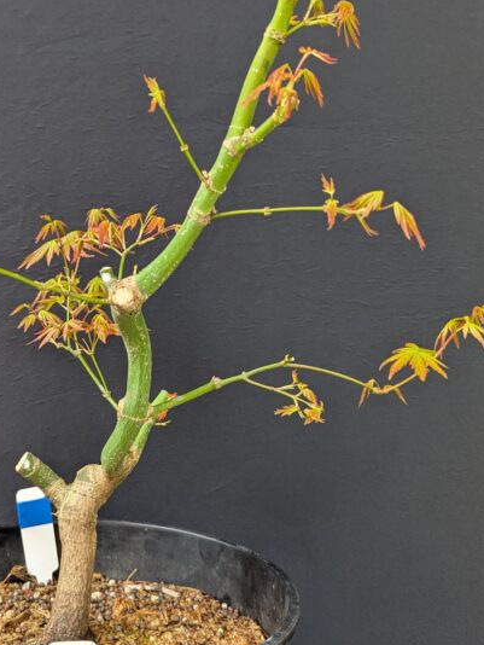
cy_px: 308
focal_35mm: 46
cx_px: 139
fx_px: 857
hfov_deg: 31.1
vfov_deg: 41.2
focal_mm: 6.81
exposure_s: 1/100
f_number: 1.85
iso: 98
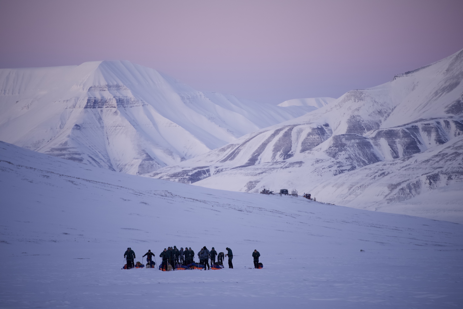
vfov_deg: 7.8
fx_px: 2263
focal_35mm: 176
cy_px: 154
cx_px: 232
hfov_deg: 11.7
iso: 500
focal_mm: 176
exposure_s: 1/250
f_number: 2.8
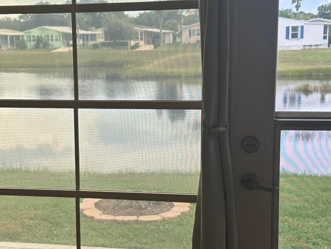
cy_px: 149
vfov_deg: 24.0
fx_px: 583
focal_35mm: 61
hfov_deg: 31.5
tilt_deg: -10.1
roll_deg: +1.5
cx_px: 115
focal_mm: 6.86
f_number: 1.78
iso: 80
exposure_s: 1/482
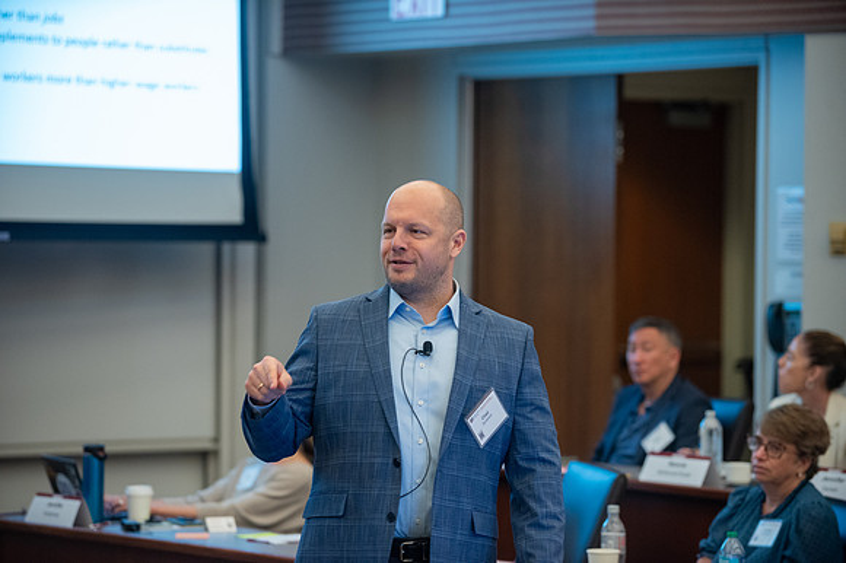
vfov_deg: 10.5
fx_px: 3056
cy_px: 282
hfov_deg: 15.8
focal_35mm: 130
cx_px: 423
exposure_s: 1/160
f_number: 2.8
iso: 2000
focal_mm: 130
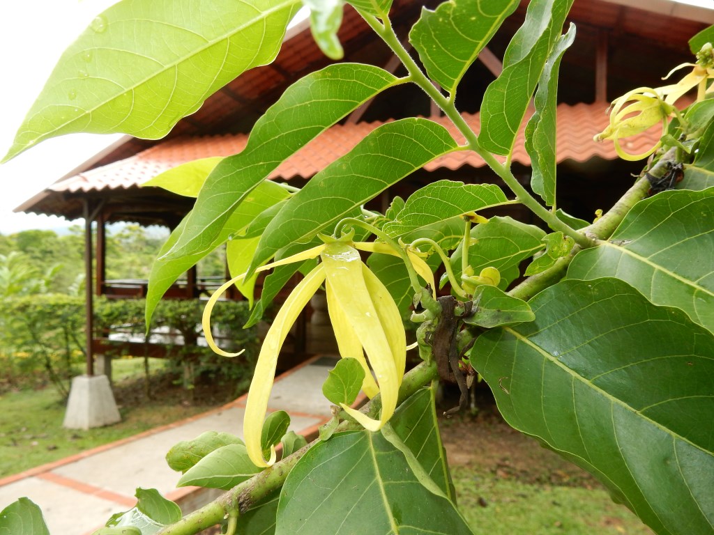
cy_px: 268
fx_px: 516
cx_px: 357
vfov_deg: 54.9
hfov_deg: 69.4
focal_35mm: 25
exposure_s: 1/80
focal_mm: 4.5
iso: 125
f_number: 3.7
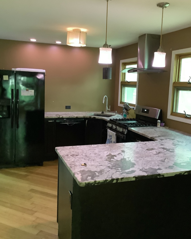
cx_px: 98
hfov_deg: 42.2
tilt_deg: -7.3
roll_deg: -2.6
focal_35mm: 35
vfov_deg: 51.5
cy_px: 111
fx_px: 247
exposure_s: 1/25
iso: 400
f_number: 2.4
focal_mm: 3.3
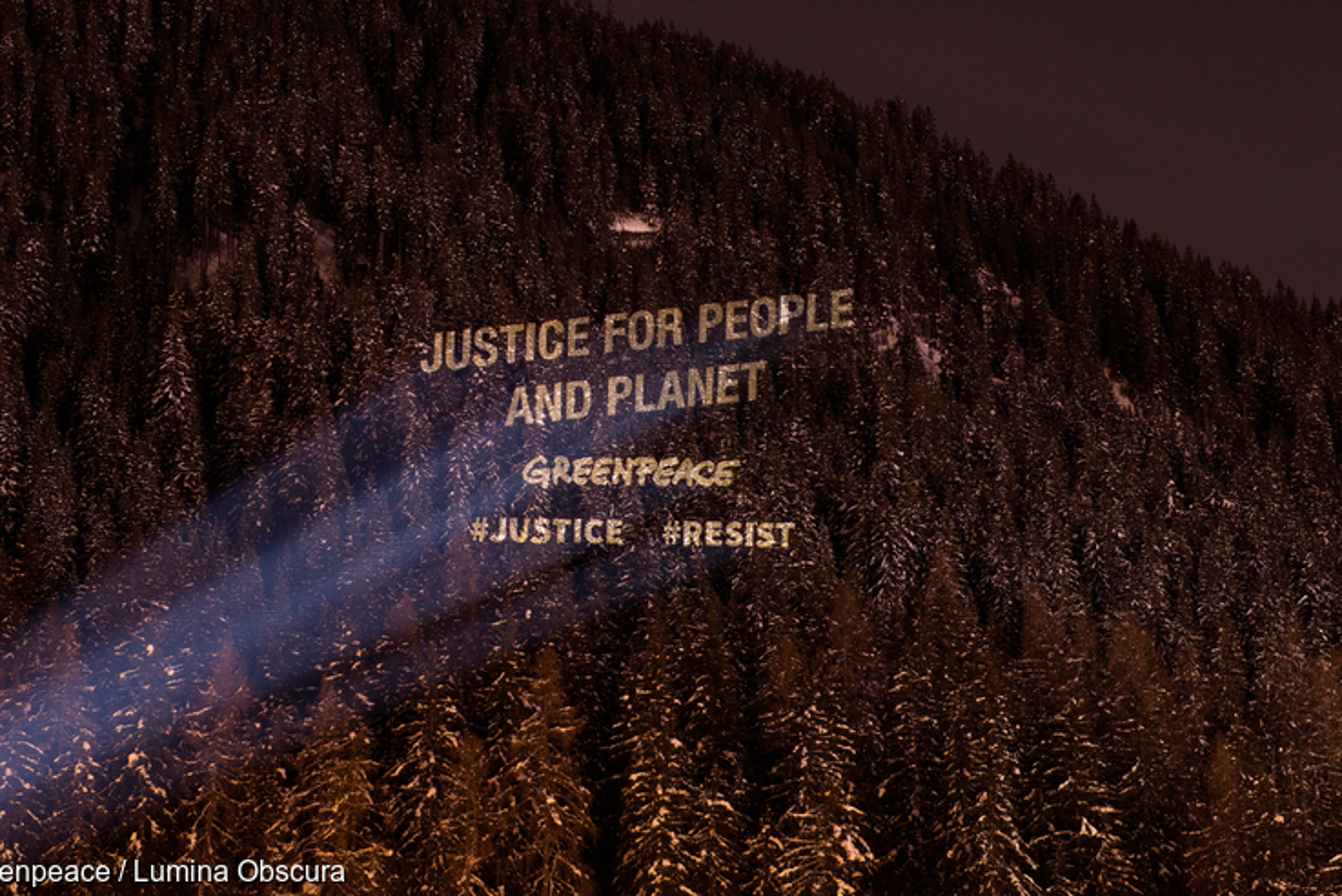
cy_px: 419
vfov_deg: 18.0
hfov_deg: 26.6
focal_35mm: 76
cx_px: 623
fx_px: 2834
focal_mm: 70
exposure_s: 20
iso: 800
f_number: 11
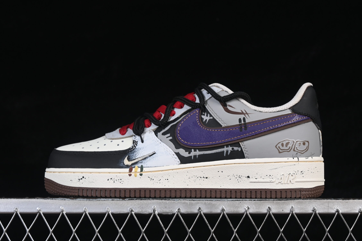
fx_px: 855
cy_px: 113
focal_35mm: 85
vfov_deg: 16.1
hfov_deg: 23.9
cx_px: 187
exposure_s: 1/80
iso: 160
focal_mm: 50
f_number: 8
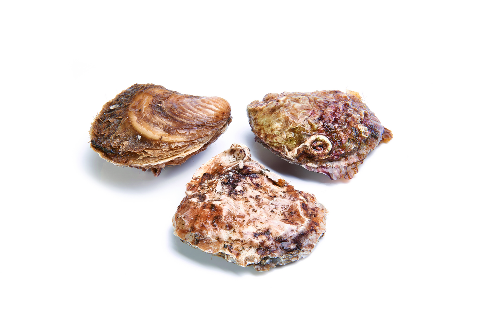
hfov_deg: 28.8
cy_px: 166
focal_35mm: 70
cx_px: 248
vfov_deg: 19.5
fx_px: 967
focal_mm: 70
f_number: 22
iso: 100
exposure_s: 1/125
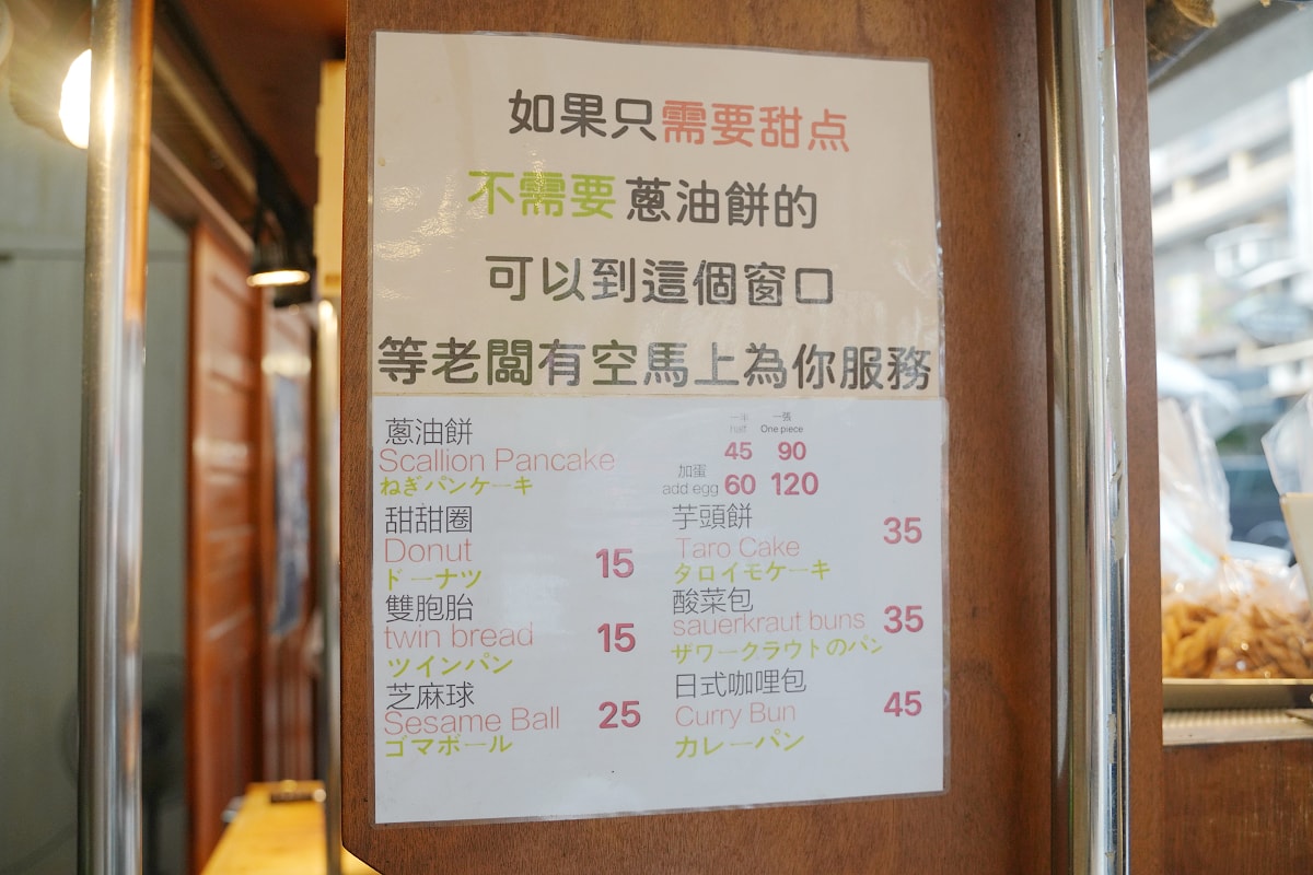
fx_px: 1021
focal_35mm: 28
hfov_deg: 65.5
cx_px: 656
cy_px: 438
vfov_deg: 46.4
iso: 1000
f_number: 4
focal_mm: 28
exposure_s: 1/160
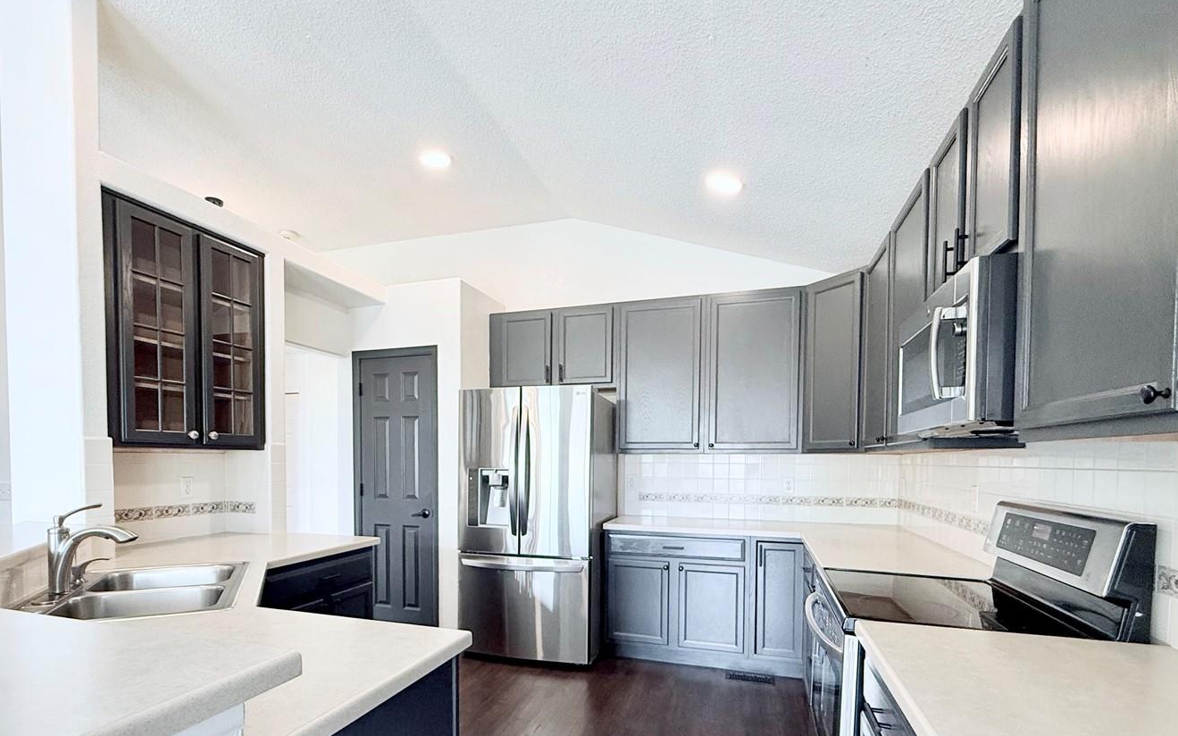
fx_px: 578
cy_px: 481
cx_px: 558
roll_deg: +0.1
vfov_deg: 63.6
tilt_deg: -1.8
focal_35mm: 18
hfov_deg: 91.0
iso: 320
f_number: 2.2
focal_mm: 2.22
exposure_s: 1/120
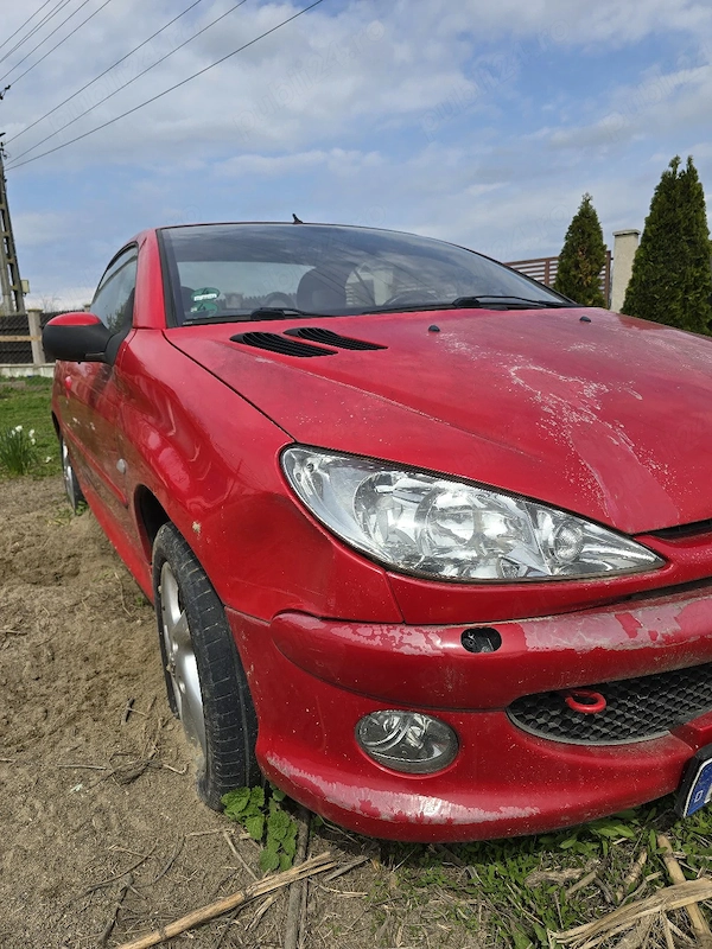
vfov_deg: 73.9
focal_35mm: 23
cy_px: 474
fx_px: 631
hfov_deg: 58.9
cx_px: 356
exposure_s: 1/1250
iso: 12
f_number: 1.7
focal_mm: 6.3
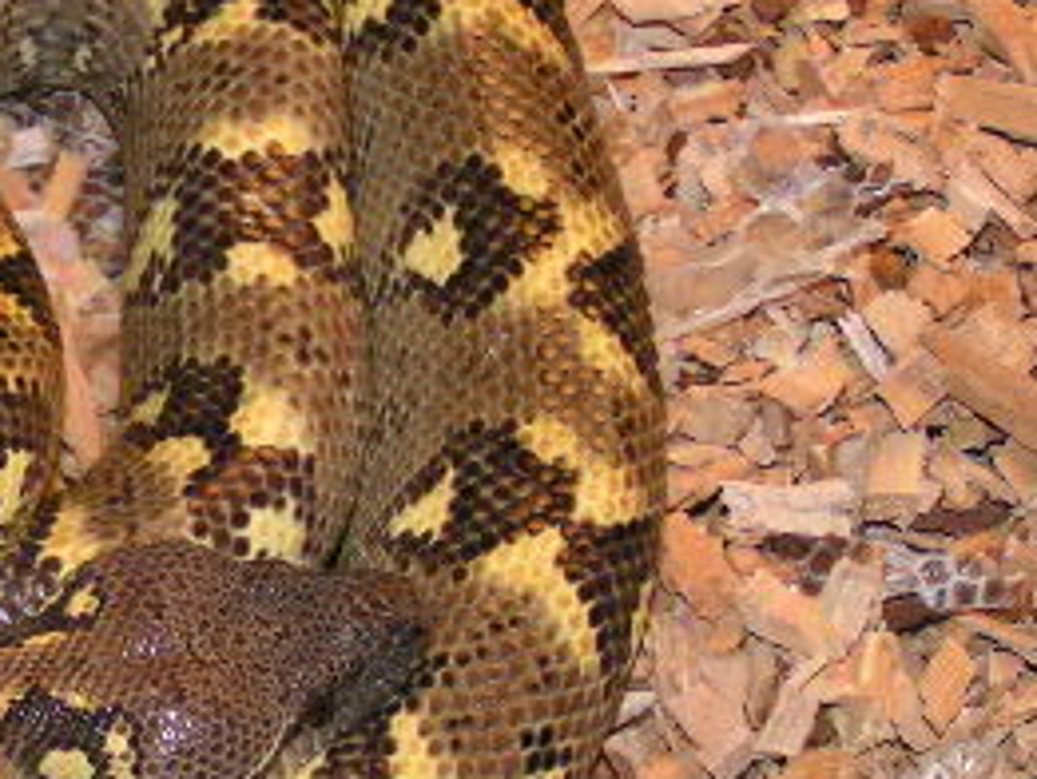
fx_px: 4346
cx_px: -147
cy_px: 437
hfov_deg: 13.3
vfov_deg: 10.2
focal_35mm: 145
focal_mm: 9.7
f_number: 3.2
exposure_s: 1/60
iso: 200
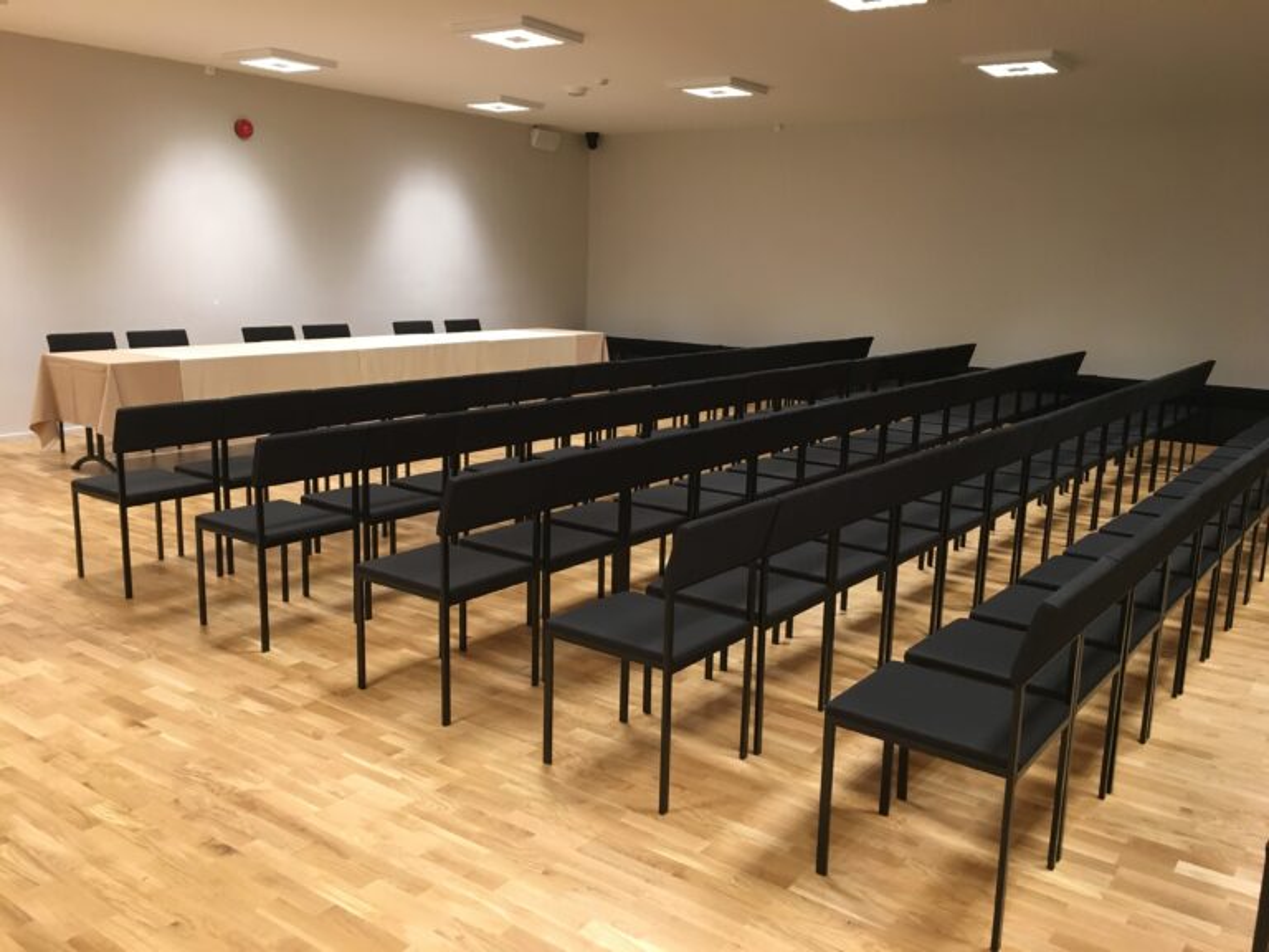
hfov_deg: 61.7
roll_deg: -1.4
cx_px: 634
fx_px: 1063
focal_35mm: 29
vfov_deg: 48.2
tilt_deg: -11.6
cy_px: 476
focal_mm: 4.15
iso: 125
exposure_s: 1/33
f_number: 2.2
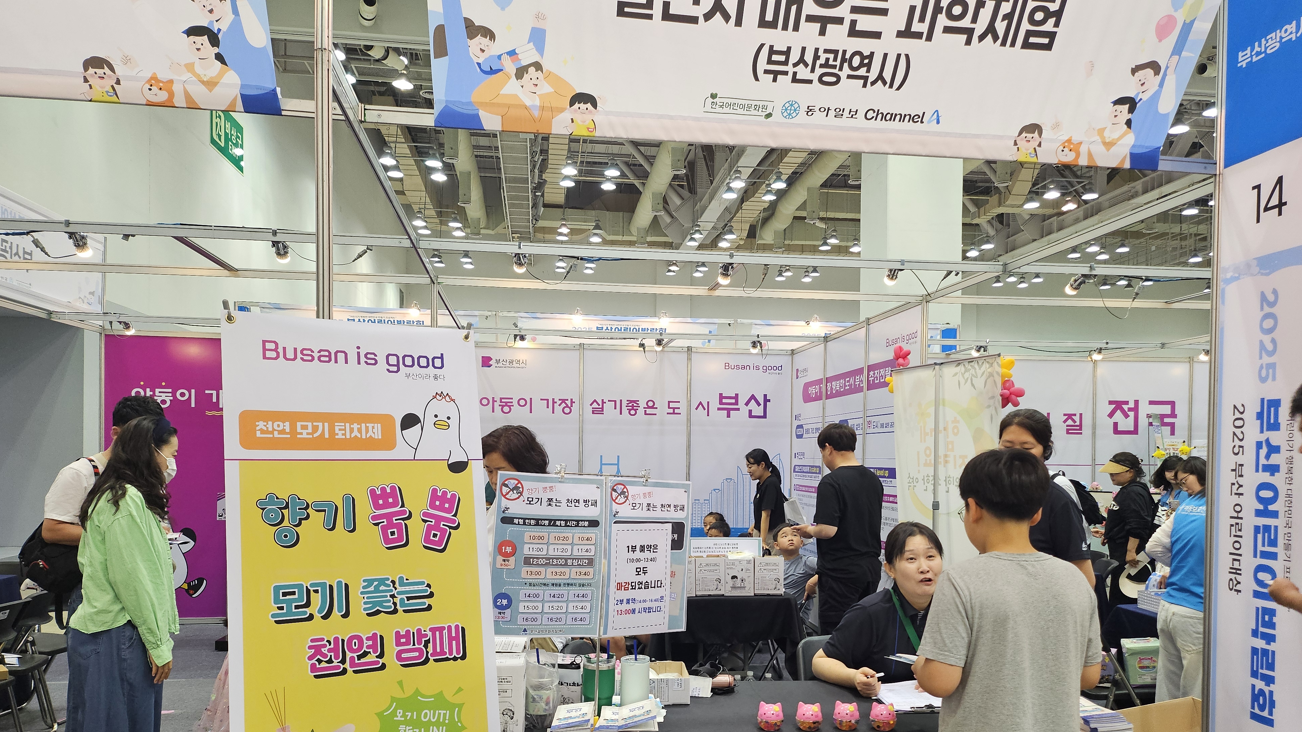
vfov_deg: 42.5
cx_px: 658
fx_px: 932
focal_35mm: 27
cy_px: 465
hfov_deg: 69.9
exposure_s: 1/120
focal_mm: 5
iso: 200
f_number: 1.8
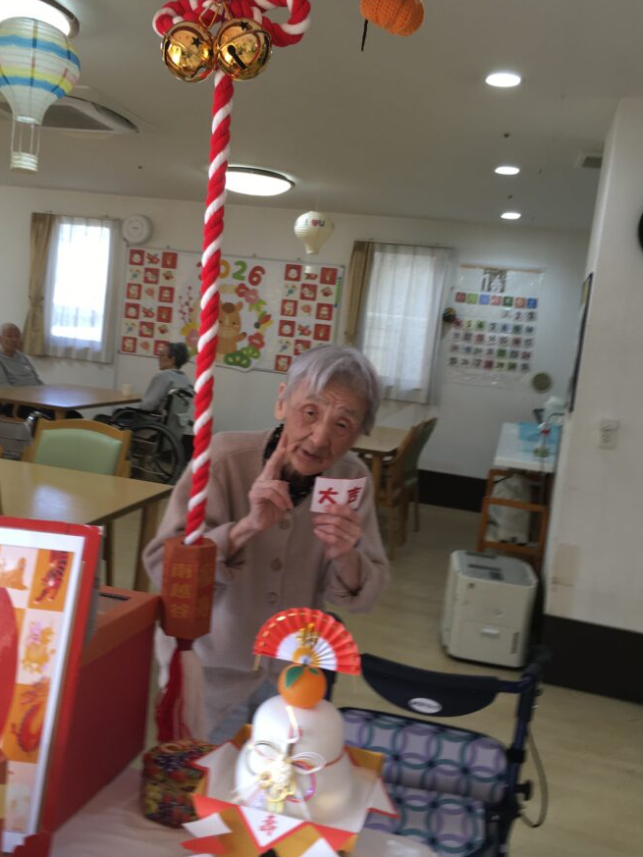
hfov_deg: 41.8
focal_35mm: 34
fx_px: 842
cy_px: 414
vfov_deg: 53.9
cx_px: 302
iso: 50
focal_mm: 4.15
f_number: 2.2
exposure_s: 1/30
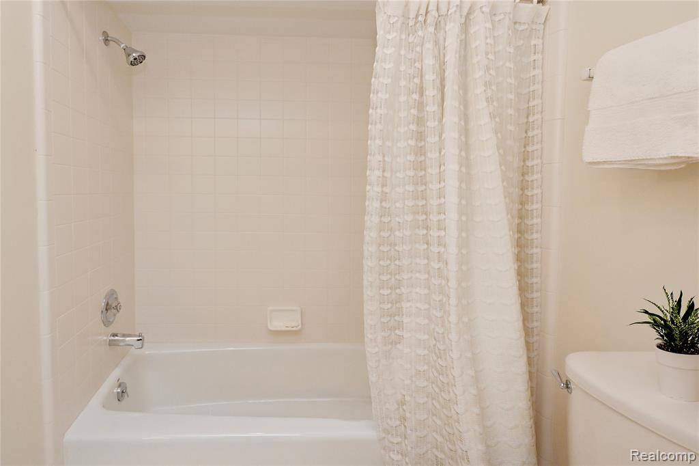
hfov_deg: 104.3
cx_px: 350
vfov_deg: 81.2
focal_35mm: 14
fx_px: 272
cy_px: 233
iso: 800
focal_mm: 14
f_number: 13
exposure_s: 1/60
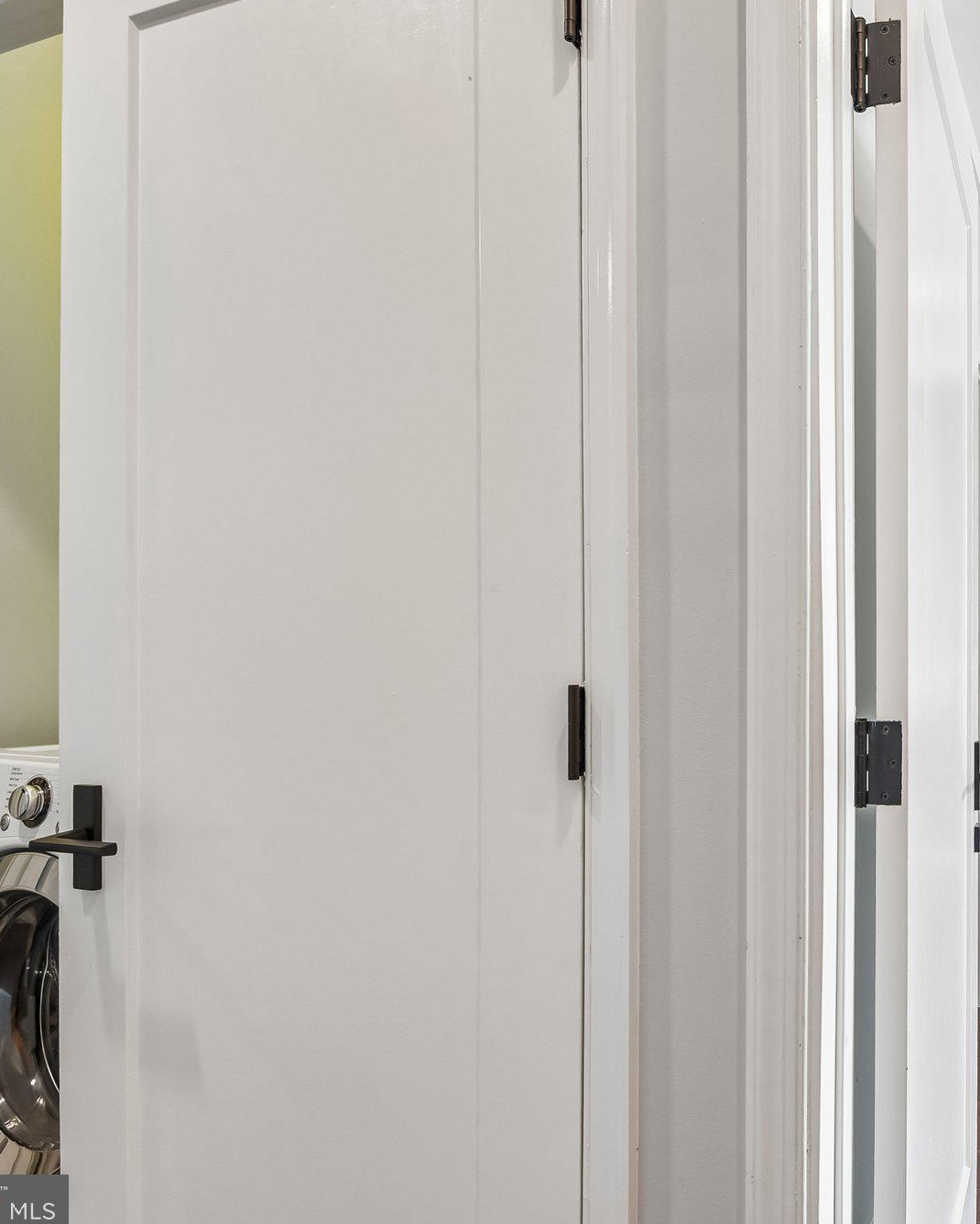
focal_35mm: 23
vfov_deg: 72.6
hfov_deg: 55.9
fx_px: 834
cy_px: 617
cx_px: 803
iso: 400
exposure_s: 1/30
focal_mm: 16
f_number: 8
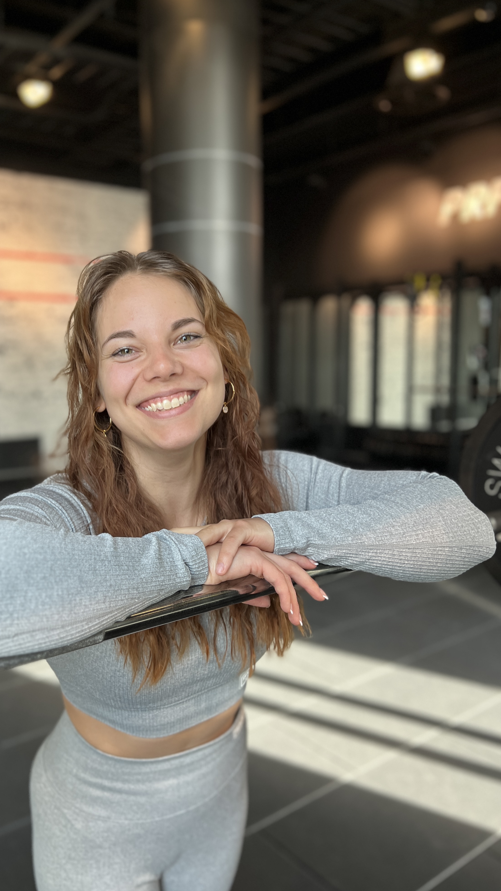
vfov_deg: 66.1
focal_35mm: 29
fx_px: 685
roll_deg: +1.1
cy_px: 450
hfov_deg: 39.9
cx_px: 187
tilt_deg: -7.4
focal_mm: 5.7
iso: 80
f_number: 1.5
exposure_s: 1/100
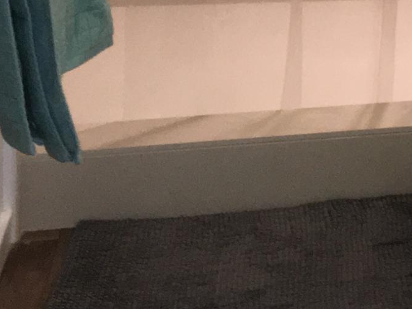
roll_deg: -1.0
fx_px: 1536
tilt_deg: -6.3
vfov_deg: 10.5
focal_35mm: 129
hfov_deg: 14.0
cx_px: 685
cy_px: -332
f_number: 2.2
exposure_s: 1/30
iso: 64
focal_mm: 4.15
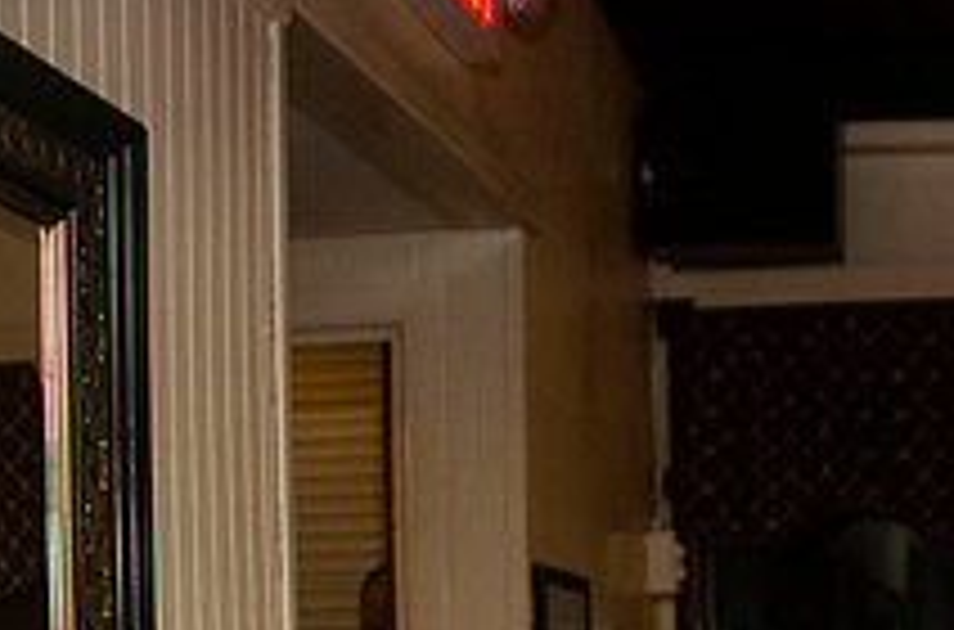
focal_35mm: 74
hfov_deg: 25.4
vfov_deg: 17.2
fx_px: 1955
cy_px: 819
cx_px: 1048
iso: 400
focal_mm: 18
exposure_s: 1/60
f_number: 3.5
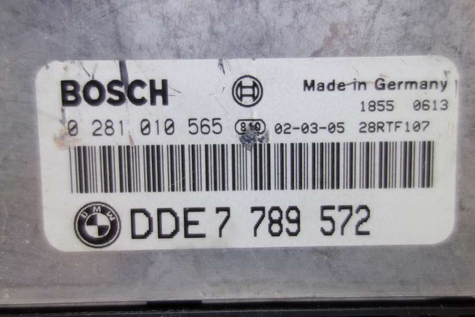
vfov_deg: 46.4
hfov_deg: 65.5
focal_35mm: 28
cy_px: 158
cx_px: 238
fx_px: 369
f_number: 1.8
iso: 125
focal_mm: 10.4
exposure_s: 1/100
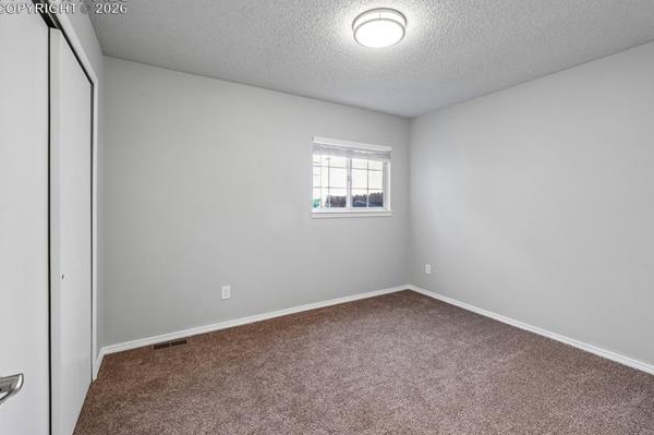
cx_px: 342
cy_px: 208
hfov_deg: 96.7
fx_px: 290
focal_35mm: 16
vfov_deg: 73.6
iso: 640
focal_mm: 10
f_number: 9
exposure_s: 1/15
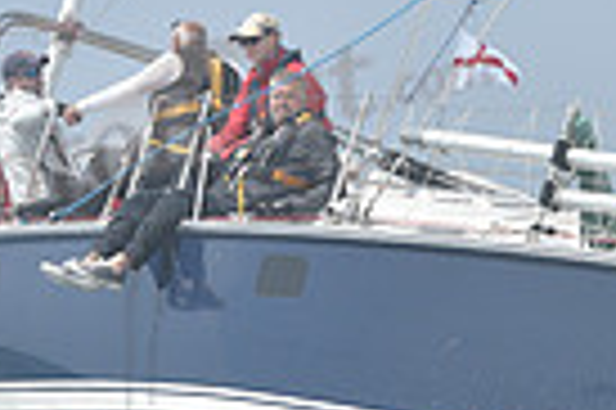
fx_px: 6888
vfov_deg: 3.4
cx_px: 728
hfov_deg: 5.1
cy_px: 304
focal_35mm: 403
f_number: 10
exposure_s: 1/800
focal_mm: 95
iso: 320
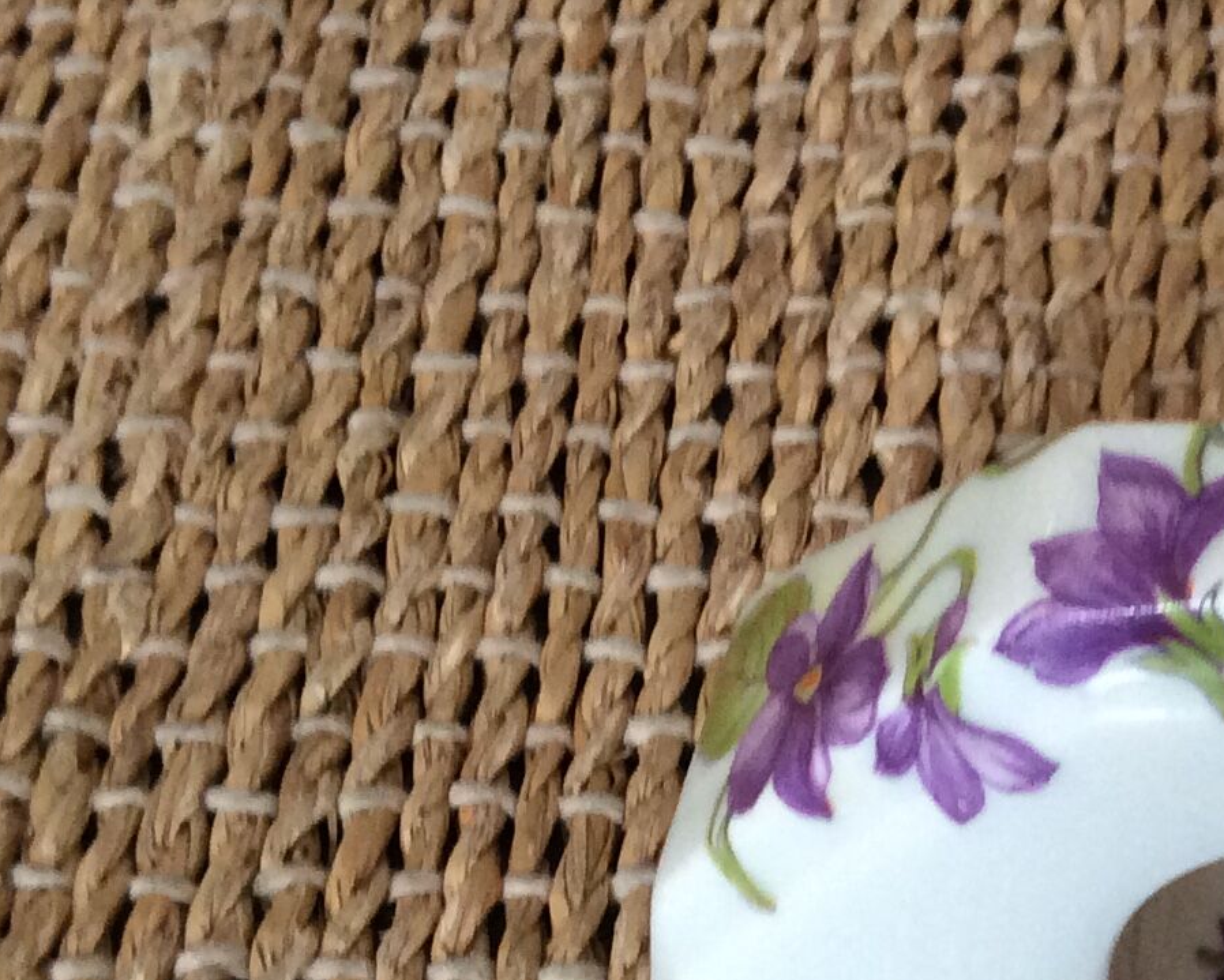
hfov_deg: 20.8
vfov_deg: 17.0
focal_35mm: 90
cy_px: 771
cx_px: 1086
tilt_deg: -57.8
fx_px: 3261
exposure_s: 1/25
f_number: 2.4
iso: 160
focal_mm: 3.3
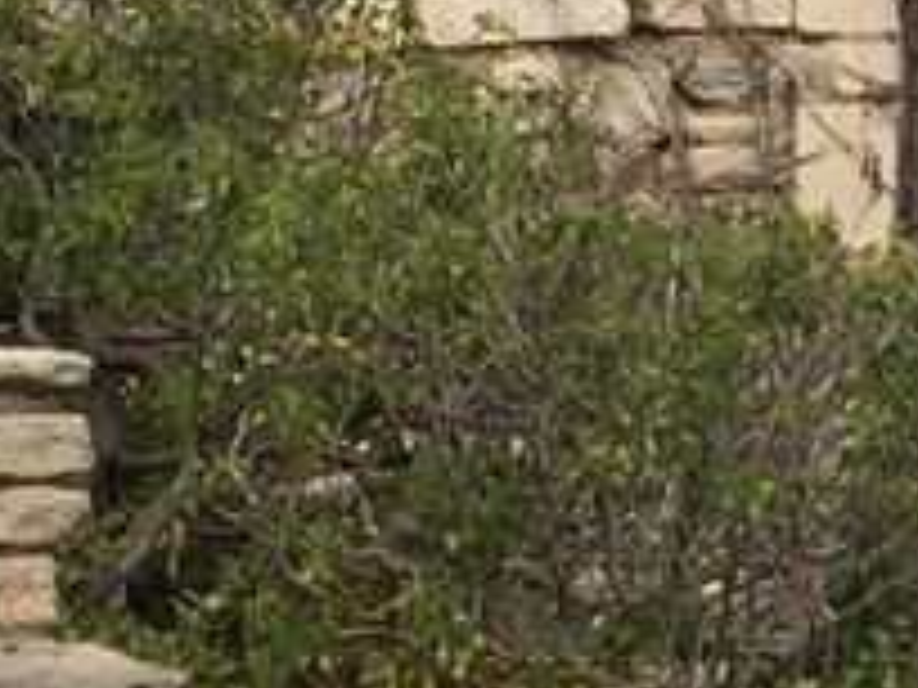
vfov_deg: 6.5
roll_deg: -1.6
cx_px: 1422
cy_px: -63
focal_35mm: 228
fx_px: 6046
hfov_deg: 8.5
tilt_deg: +1.3
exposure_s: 1/1522
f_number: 2.2
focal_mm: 4.15
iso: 32
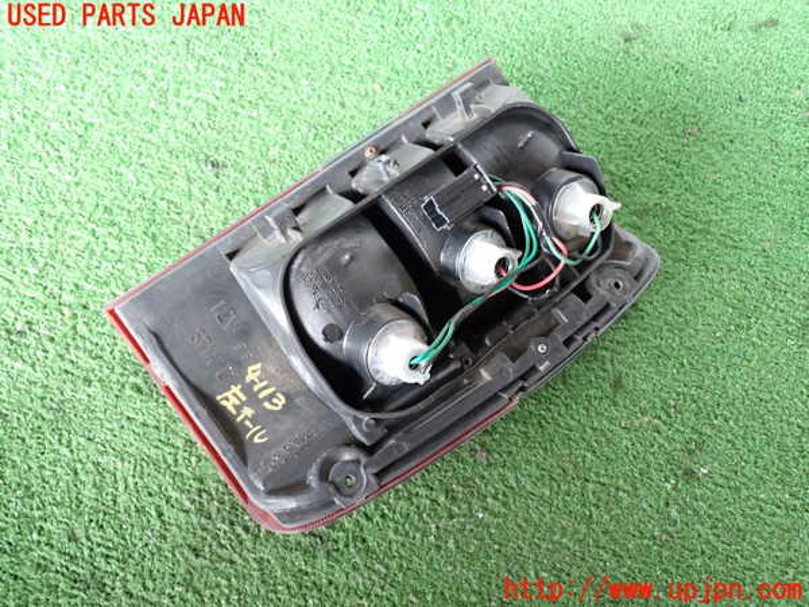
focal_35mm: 32
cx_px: 404
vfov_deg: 44.2
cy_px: 304
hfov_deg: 56.8
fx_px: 748
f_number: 2.4
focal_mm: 5.79
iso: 400
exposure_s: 1/30
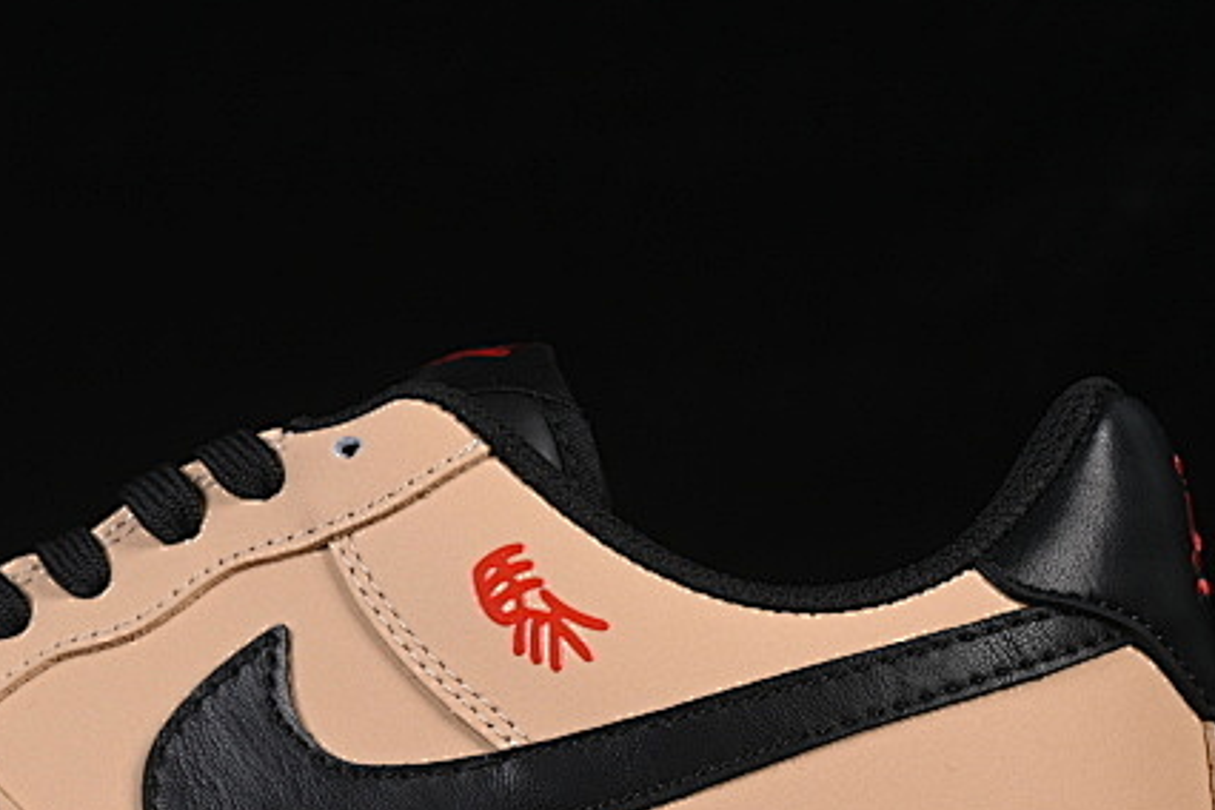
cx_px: 225
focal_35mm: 190
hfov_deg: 10.8
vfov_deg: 7.2
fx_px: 6412
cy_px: 642
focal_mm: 50
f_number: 8
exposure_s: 1/80
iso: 160
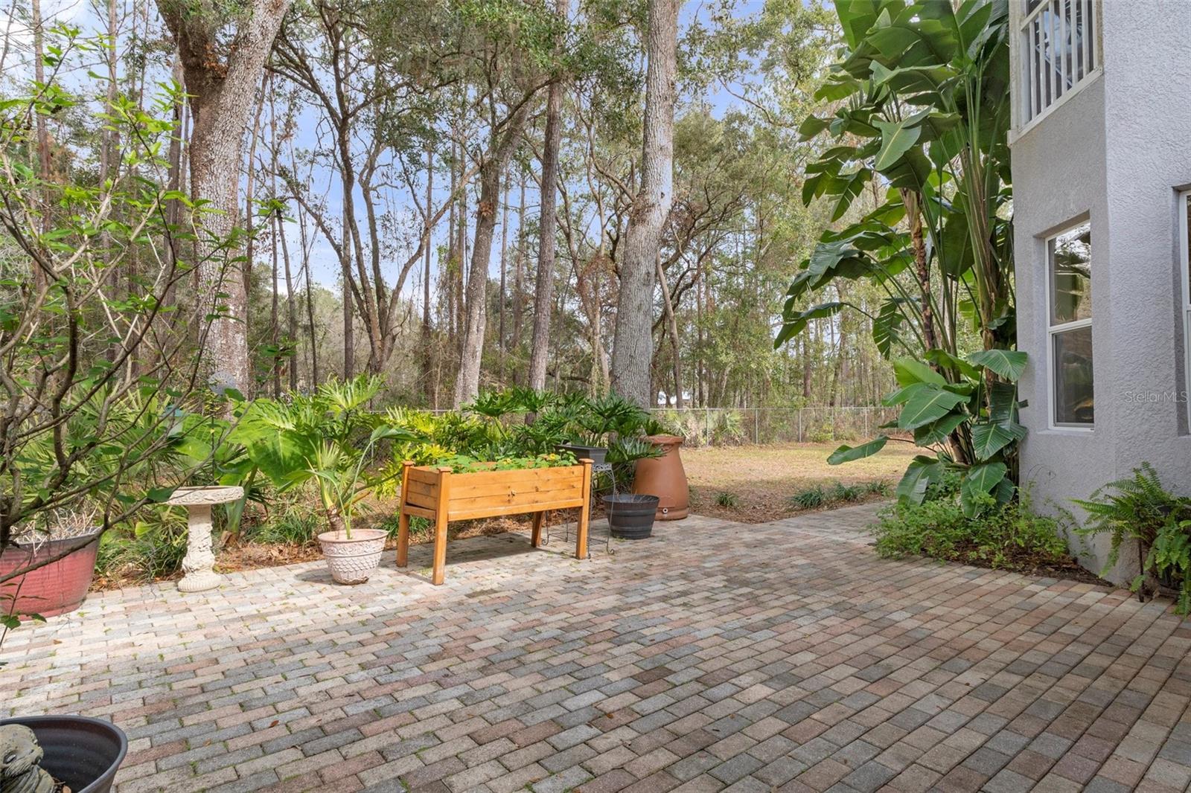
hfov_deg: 90.0
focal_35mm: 18
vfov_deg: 67.4
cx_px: 596
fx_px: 595
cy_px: 396
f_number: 8
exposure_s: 1/50
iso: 320
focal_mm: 12
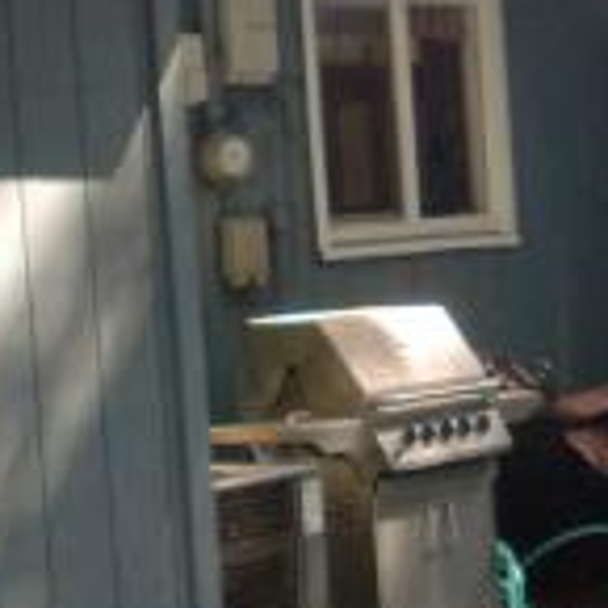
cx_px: 746
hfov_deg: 12.4
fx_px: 2722
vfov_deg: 12.7
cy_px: 403
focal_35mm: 137
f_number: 3.1
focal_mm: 6.3
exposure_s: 1/250
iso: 200
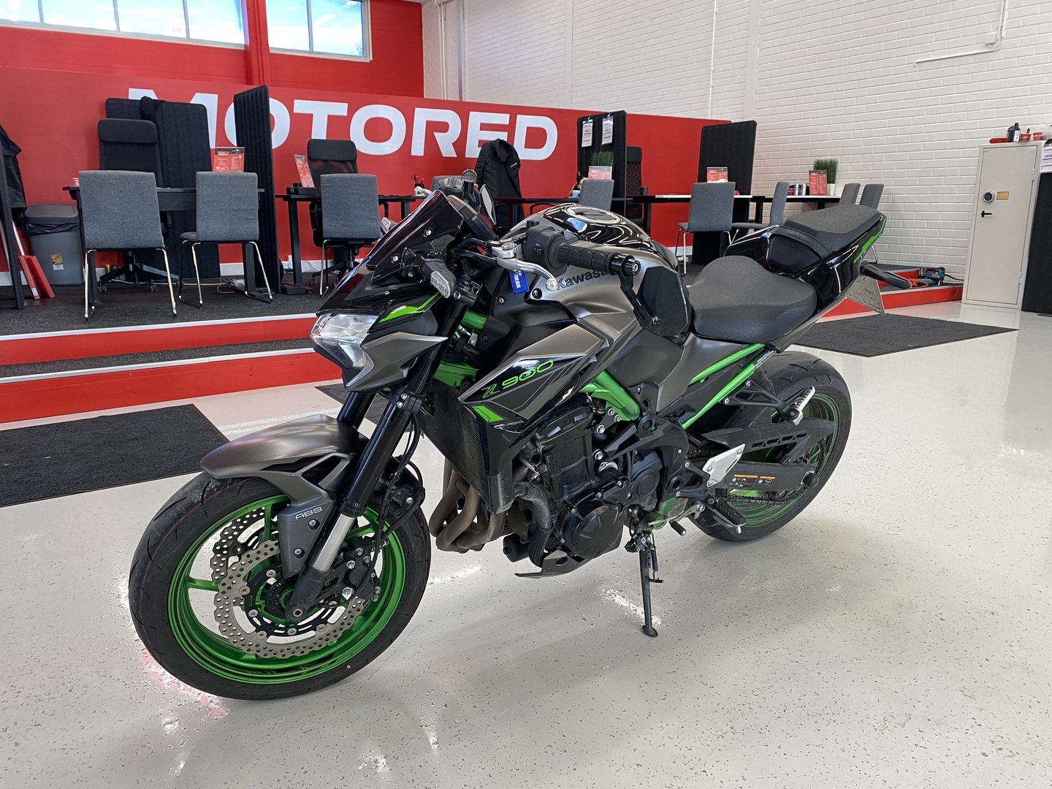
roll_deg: +0.0
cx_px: 526
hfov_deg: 67.3
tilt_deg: -13.5
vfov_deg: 53.1
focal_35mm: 26
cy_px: 394
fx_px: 790
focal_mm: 4.25
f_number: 1.8
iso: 100
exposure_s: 1/50
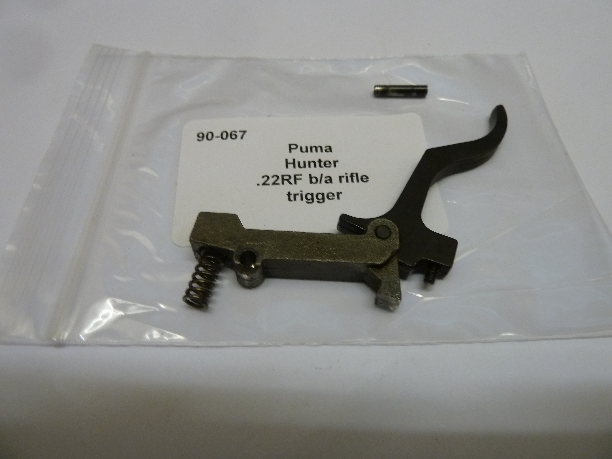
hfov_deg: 69.4
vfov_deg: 54.9
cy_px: 230
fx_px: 442
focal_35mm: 25
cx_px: 306
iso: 200
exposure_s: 1/30
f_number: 3.3
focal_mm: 4.1
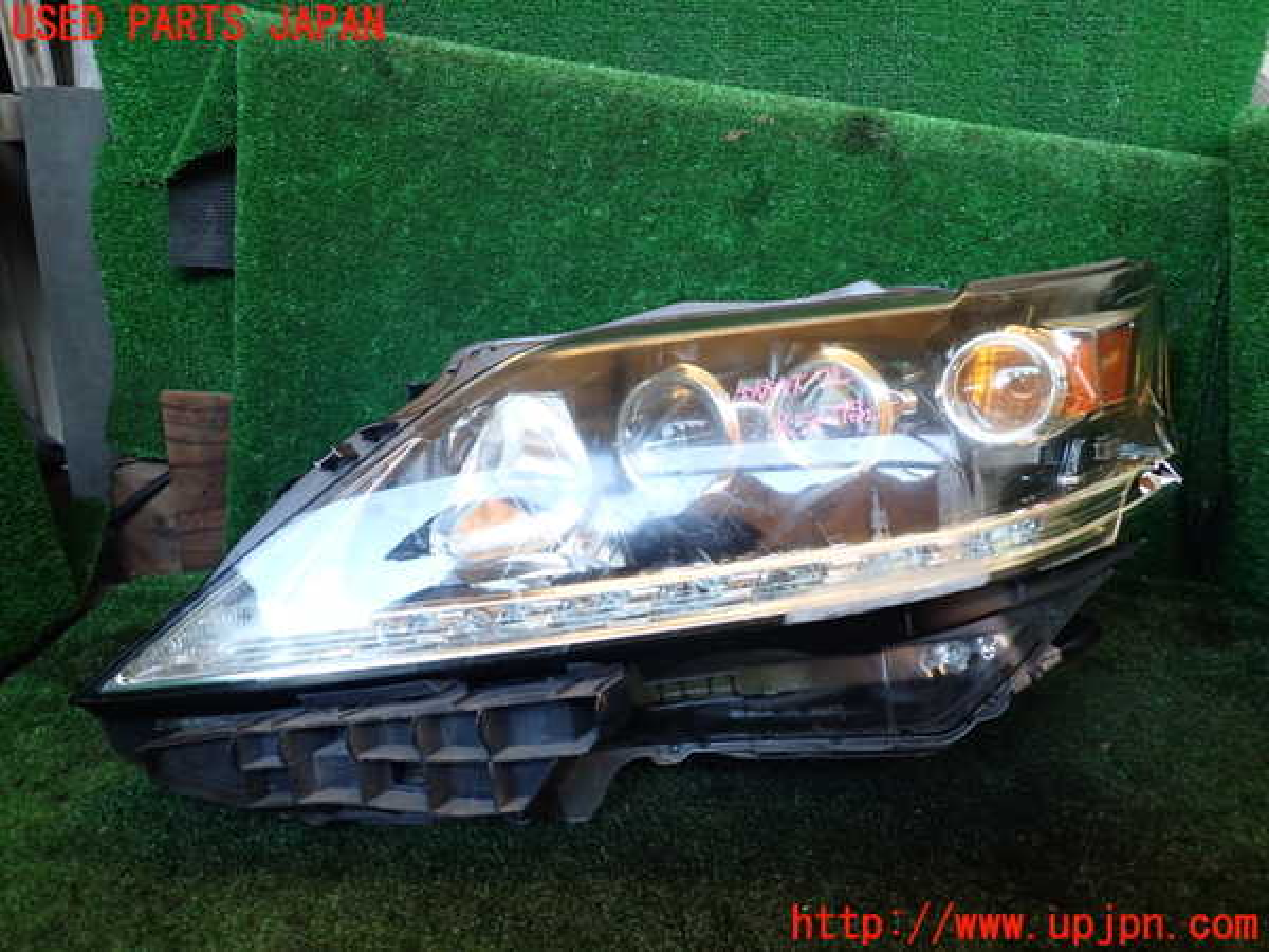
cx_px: 634
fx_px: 916
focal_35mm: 25
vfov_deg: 54.9
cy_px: 476
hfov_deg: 69.4
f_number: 2
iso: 200
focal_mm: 4.5
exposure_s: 1/50
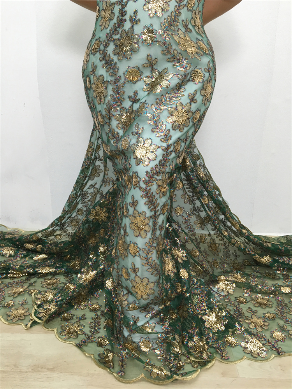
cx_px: 146
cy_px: 194
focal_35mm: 29
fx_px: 326
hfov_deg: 48.2
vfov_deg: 61.7
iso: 50
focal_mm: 4.15
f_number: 2.2
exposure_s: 1/33
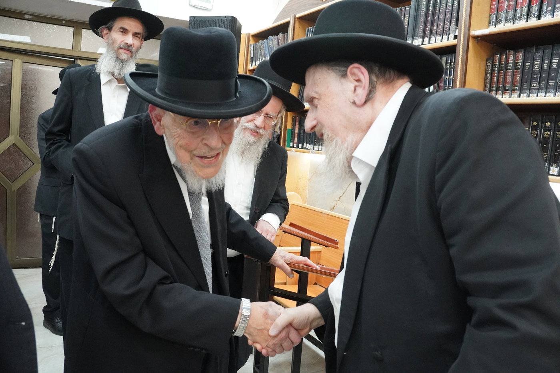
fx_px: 460
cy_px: 186
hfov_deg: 62.7
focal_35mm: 30
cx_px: 280
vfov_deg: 44.2
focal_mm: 19.7
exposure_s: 1/200
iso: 4000
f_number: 5
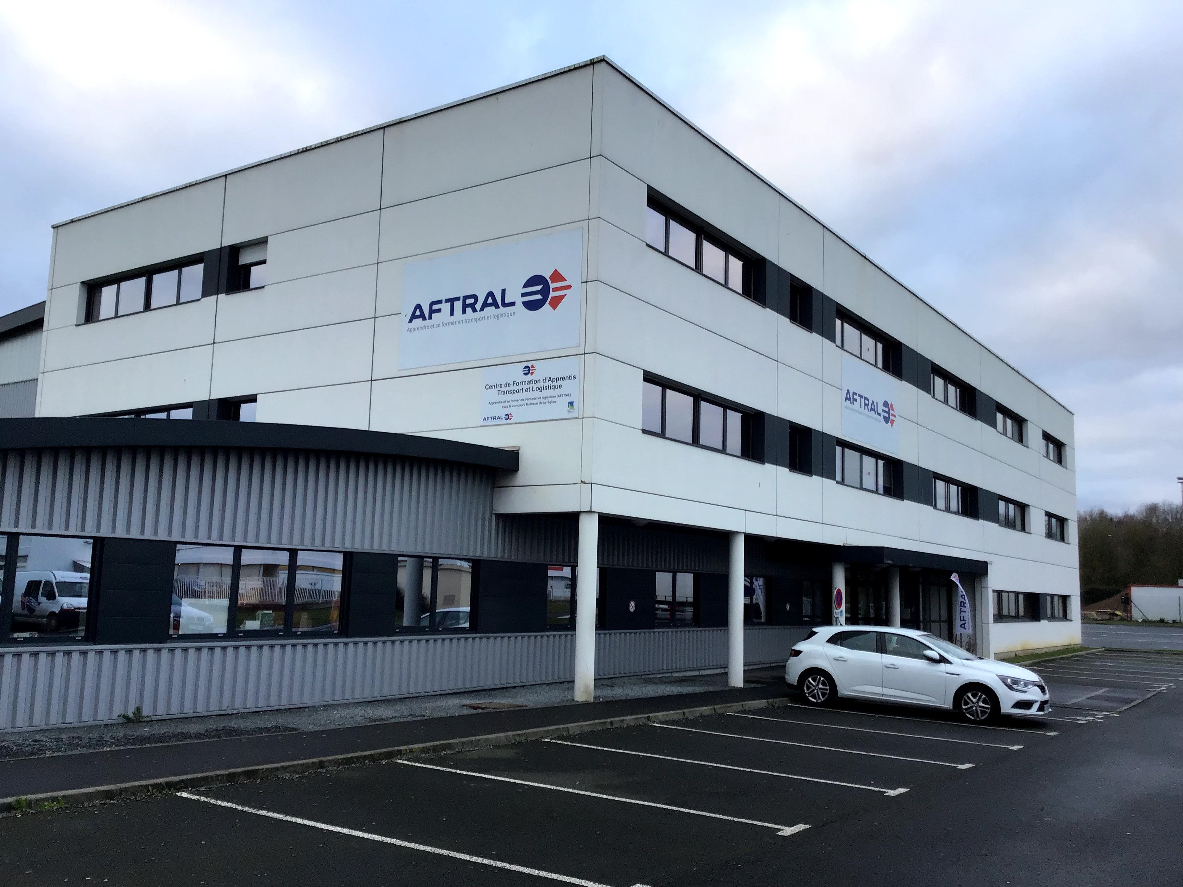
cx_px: 592
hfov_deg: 58.4
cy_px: 444
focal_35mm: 31
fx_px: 1059
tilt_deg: +7.2
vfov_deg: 45.4
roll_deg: +1.1
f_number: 2.4
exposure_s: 1/50
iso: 32
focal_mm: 3.3
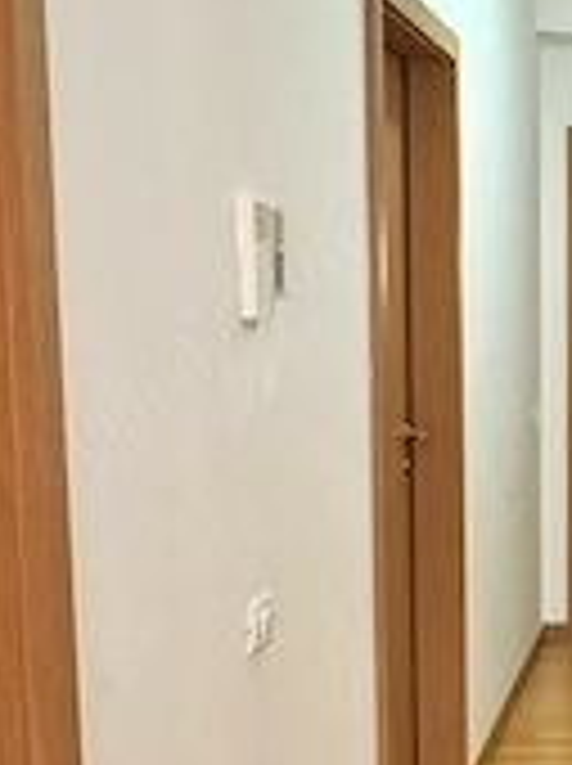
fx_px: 1458
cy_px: 486
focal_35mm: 66
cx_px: 1022
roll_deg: -2.7
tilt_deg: -7.2
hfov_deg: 17.9
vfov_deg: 29.3
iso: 320
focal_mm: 2.22
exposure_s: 1/50
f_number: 2.2
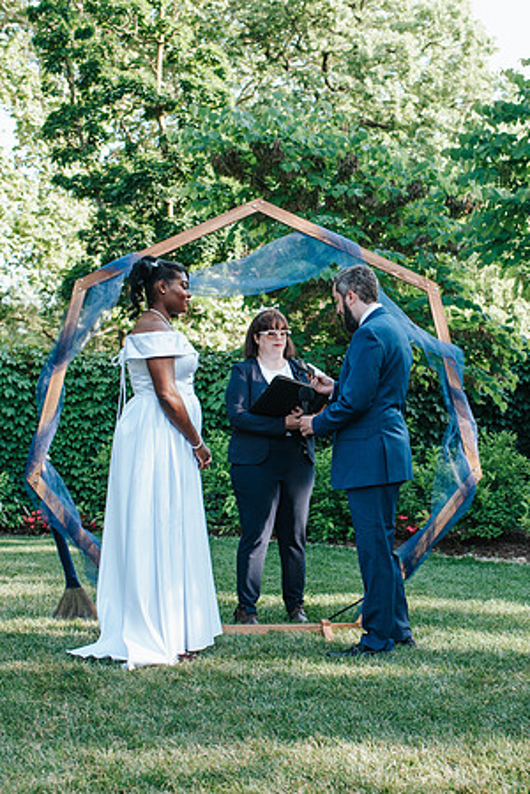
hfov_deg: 25.3
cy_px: 398
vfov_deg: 37.4
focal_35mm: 53
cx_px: 328
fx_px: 1175
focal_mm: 35
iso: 400
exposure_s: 1/500
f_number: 3.2
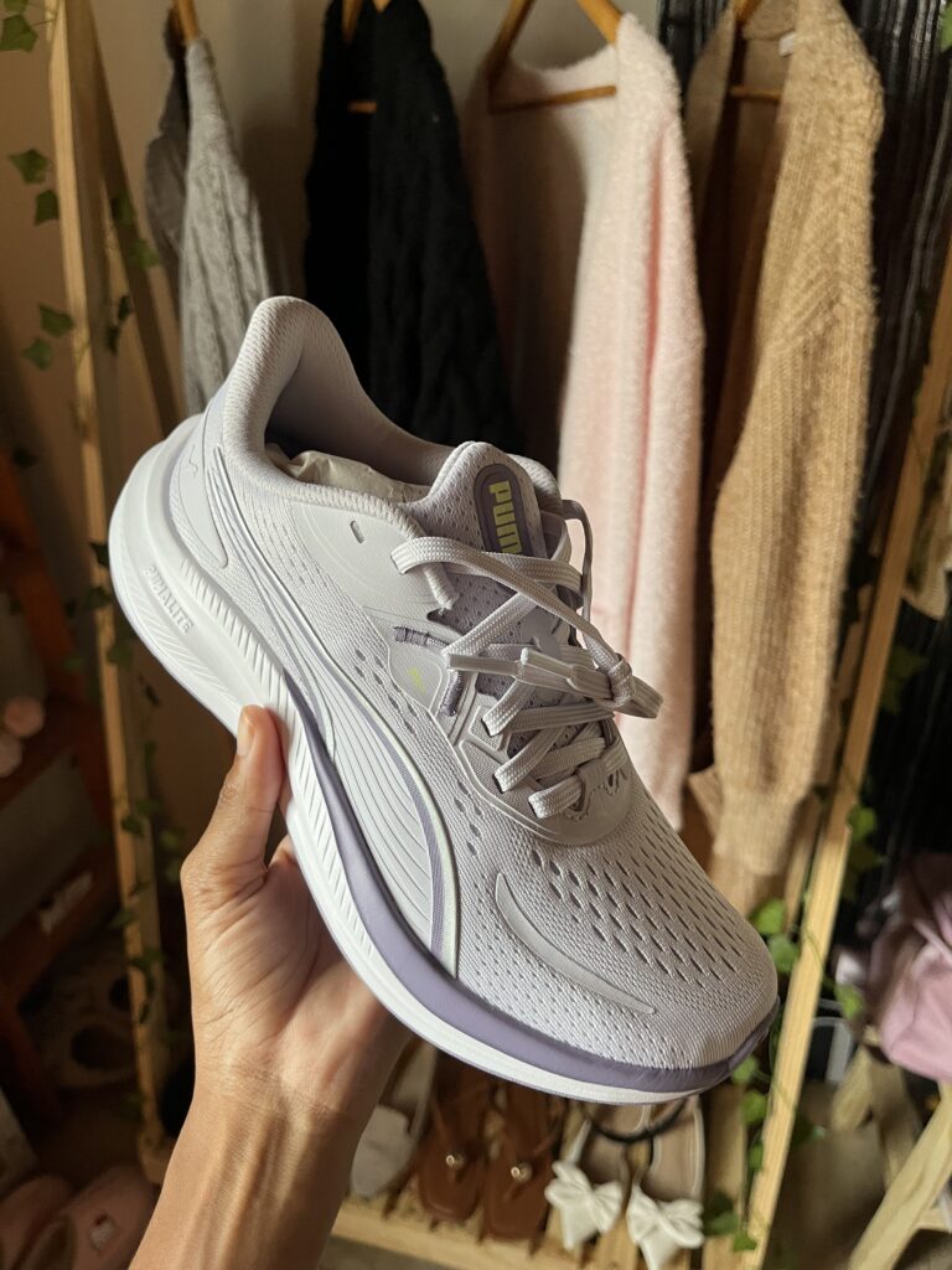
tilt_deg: -28.6
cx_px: 476
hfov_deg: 53.1
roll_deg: +1.3
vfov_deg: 67.3
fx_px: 953
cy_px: 635
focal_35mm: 26
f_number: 1.6
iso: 250
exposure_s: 1/60
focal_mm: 5.1
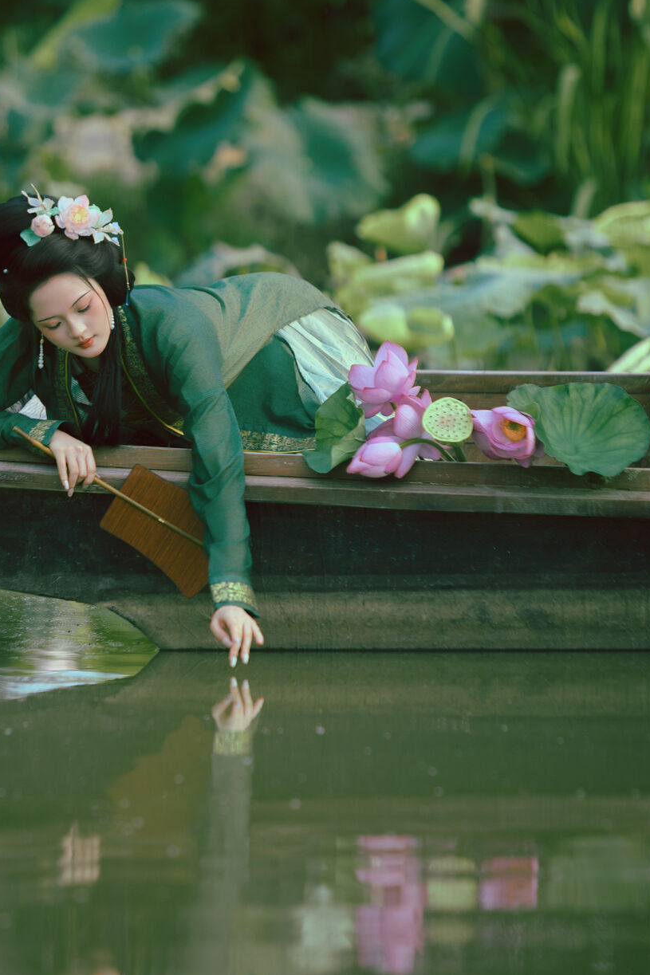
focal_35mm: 287
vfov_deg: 7.2
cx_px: 231
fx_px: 7775
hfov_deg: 4.8
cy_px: 606
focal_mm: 195
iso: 100
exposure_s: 1/500
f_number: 2.8
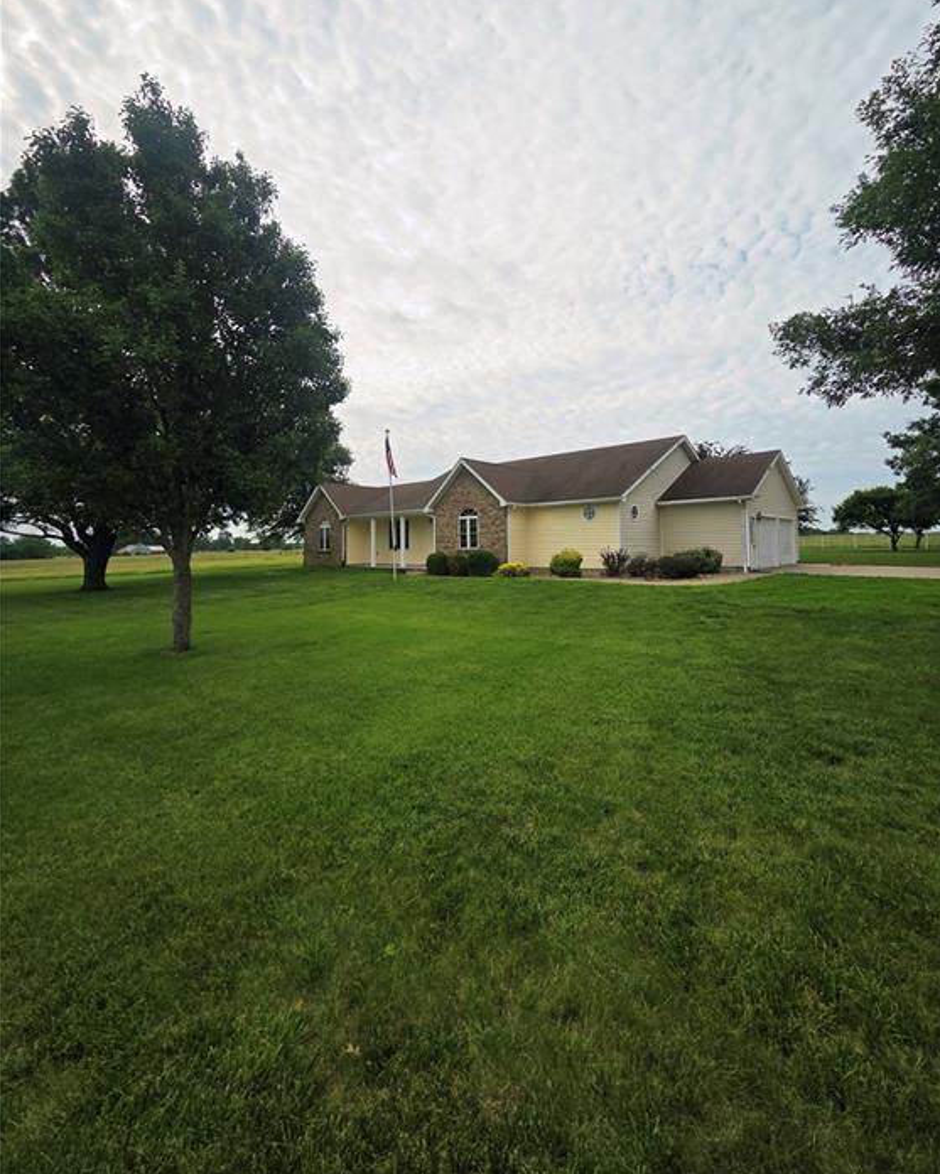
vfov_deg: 100.4
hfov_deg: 88.0
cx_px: 484
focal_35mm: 14
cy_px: 531
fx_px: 487
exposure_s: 1/2500
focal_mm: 2.2
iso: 50
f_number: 2.2
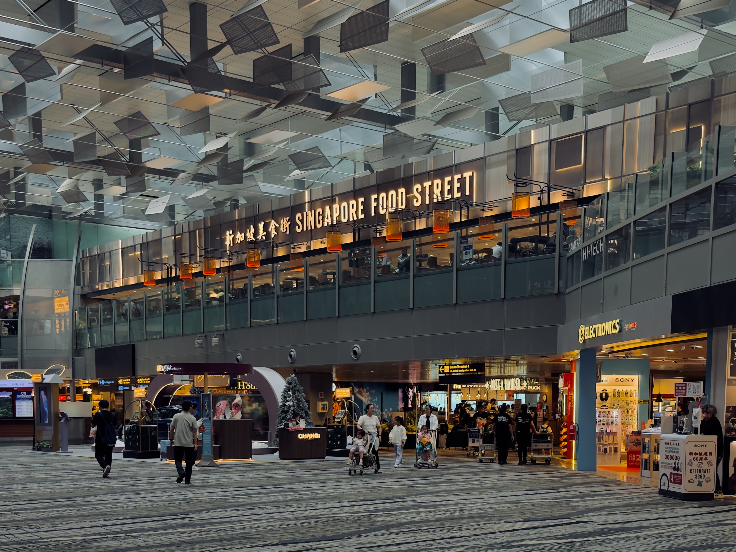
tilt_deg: +6.9
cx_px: 368
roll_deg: -0.1
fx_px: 1021
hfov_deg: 39.7
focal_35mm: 48
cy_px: 276
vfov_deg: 30.3
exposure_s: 1/100
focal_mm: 6.76
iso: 160
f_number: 1.78
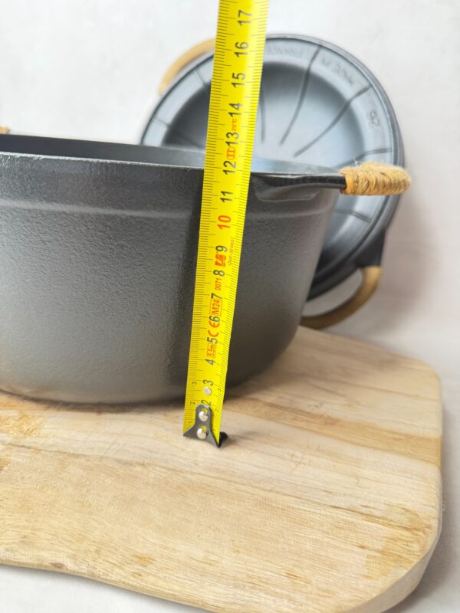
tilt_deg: -19.3
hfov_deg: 56.8
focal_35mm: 24
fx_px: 425
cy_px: 306
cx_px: 230
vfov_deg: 71.6
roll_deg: -5.1
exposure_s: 1/50
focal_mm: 6.76
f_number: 1.78
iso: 250
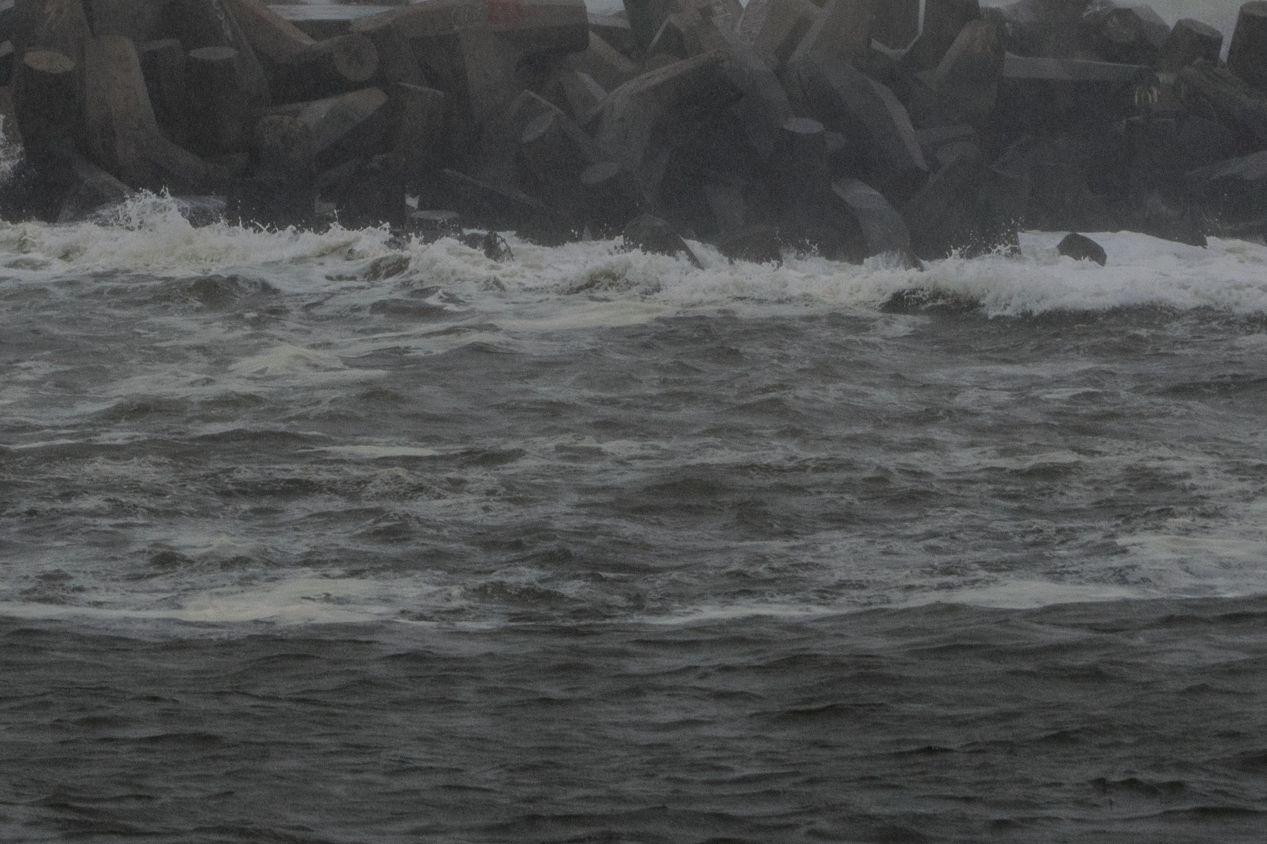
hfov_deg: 5.8
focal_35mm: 358
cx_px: 634
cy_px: -147
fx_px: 12597
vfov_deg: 3.8
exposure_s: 1/500
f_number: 5.6
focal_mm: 90
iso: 320
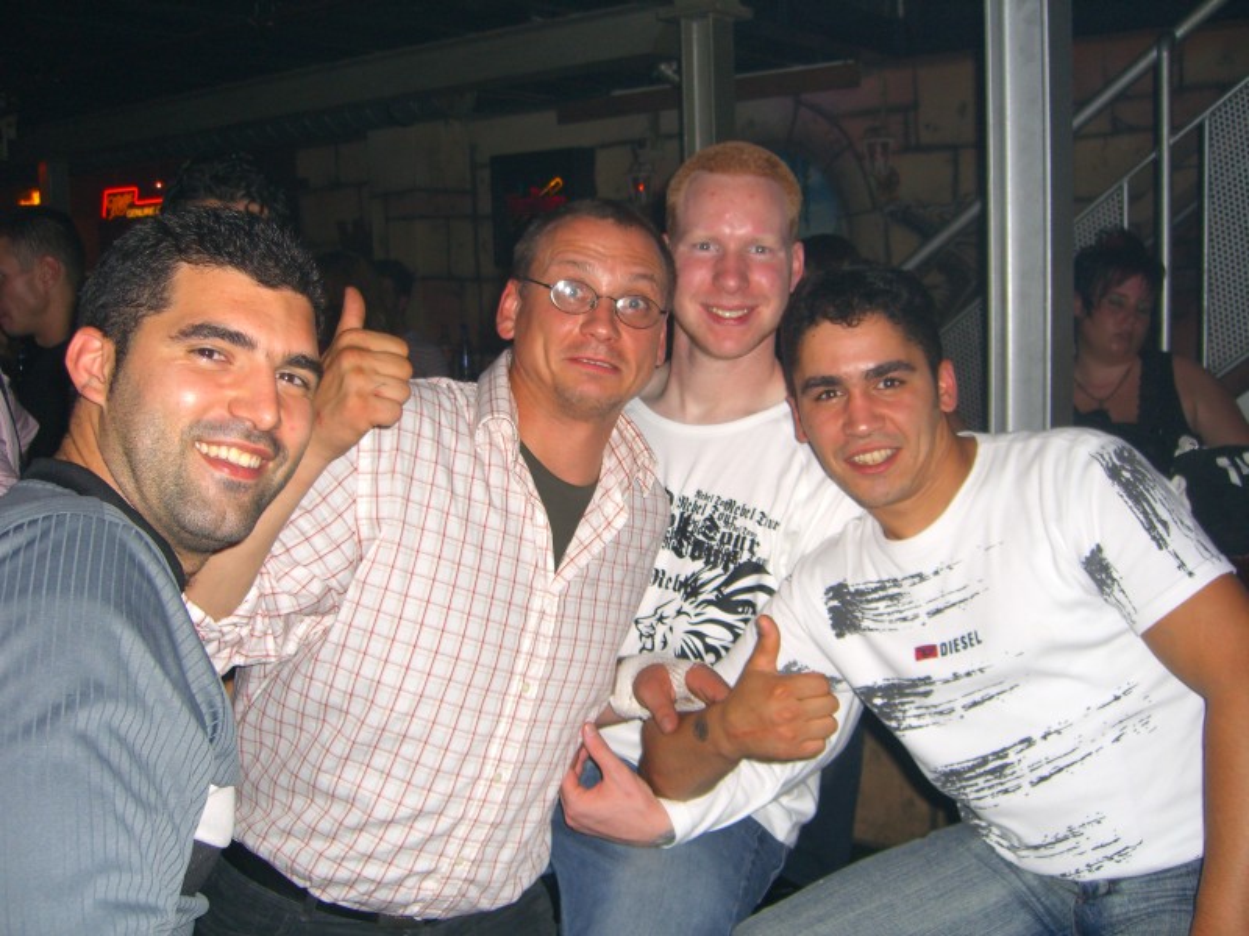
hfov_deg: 49.0
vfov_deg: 37.7
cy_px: 468
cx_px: 624
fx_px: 1371
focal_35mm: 38
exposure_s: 1/60
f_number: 2.8
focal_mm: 7.9
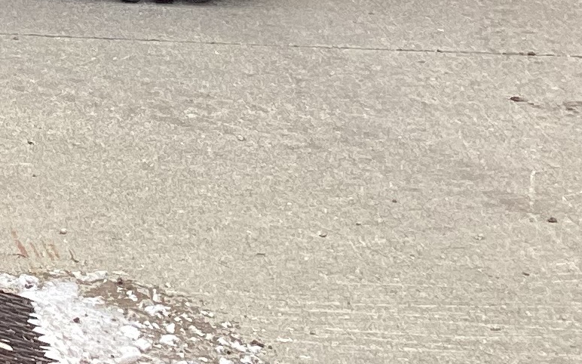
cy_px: -252
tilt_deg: -15.0
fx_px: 2204
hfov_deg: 13.0
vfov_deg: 9.1
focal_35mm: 139
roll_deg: +1.6
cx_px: -592
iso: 25
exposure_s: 1/198
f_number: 2.4
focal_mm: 3.3
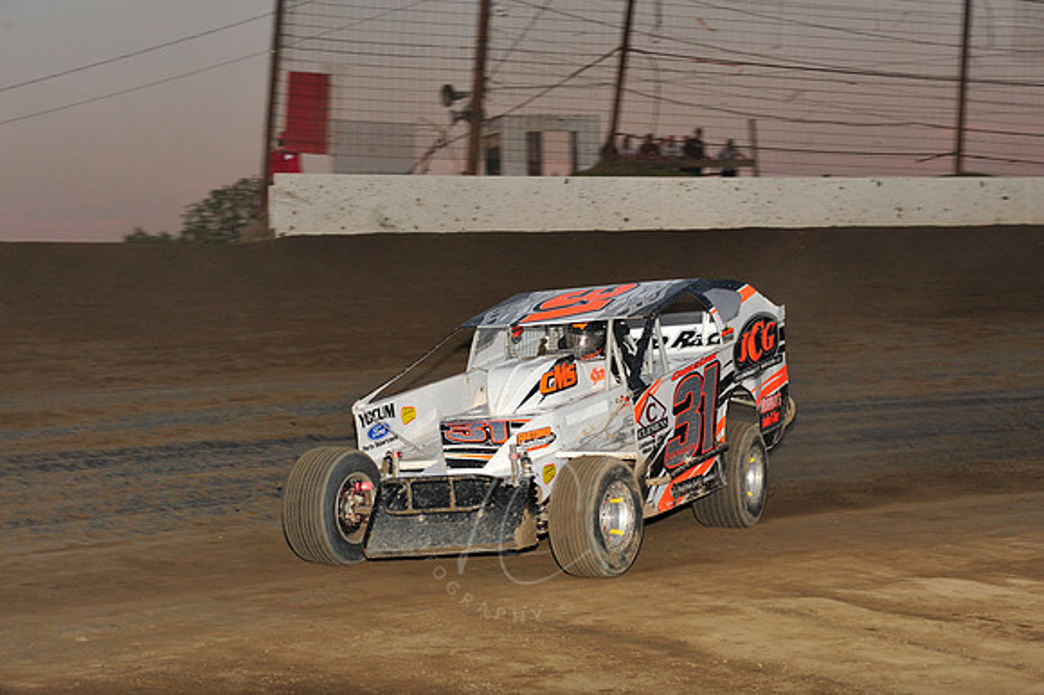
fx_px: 2898
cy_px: 348
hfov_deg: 20.4
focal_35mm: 100
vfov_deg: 13.7
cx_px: 522
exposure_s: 1/320
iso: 1000
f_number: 7.1
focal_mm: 100
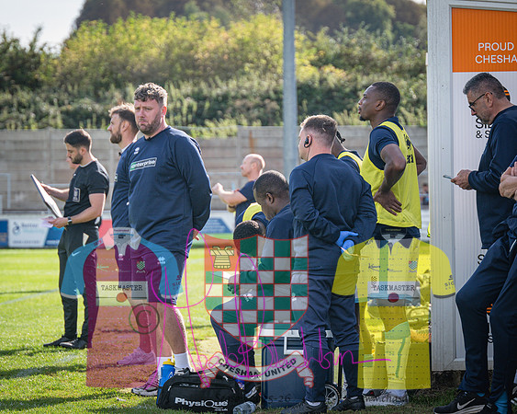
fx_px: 2844
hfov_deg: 10.4
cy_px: 207
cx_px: 218
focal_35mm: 186
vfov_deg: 8.3
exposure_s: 1/800
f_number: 4
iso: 200
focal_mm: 110
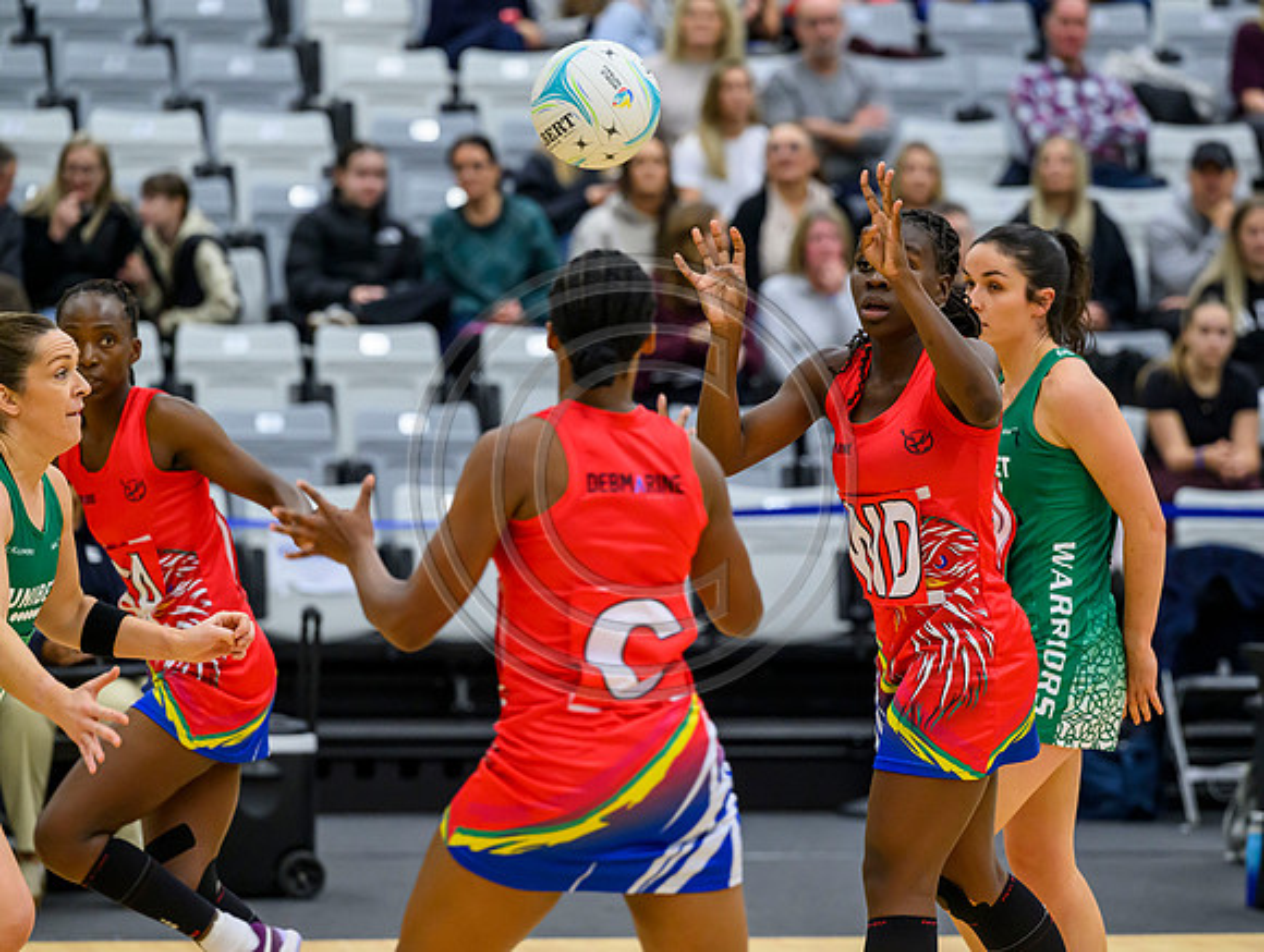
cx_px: 768
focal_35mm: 233
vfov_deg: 6.4
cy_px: 511
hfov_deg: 8.5
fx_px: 8539
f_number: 4
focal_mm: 200
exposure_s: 1/800
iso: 4000
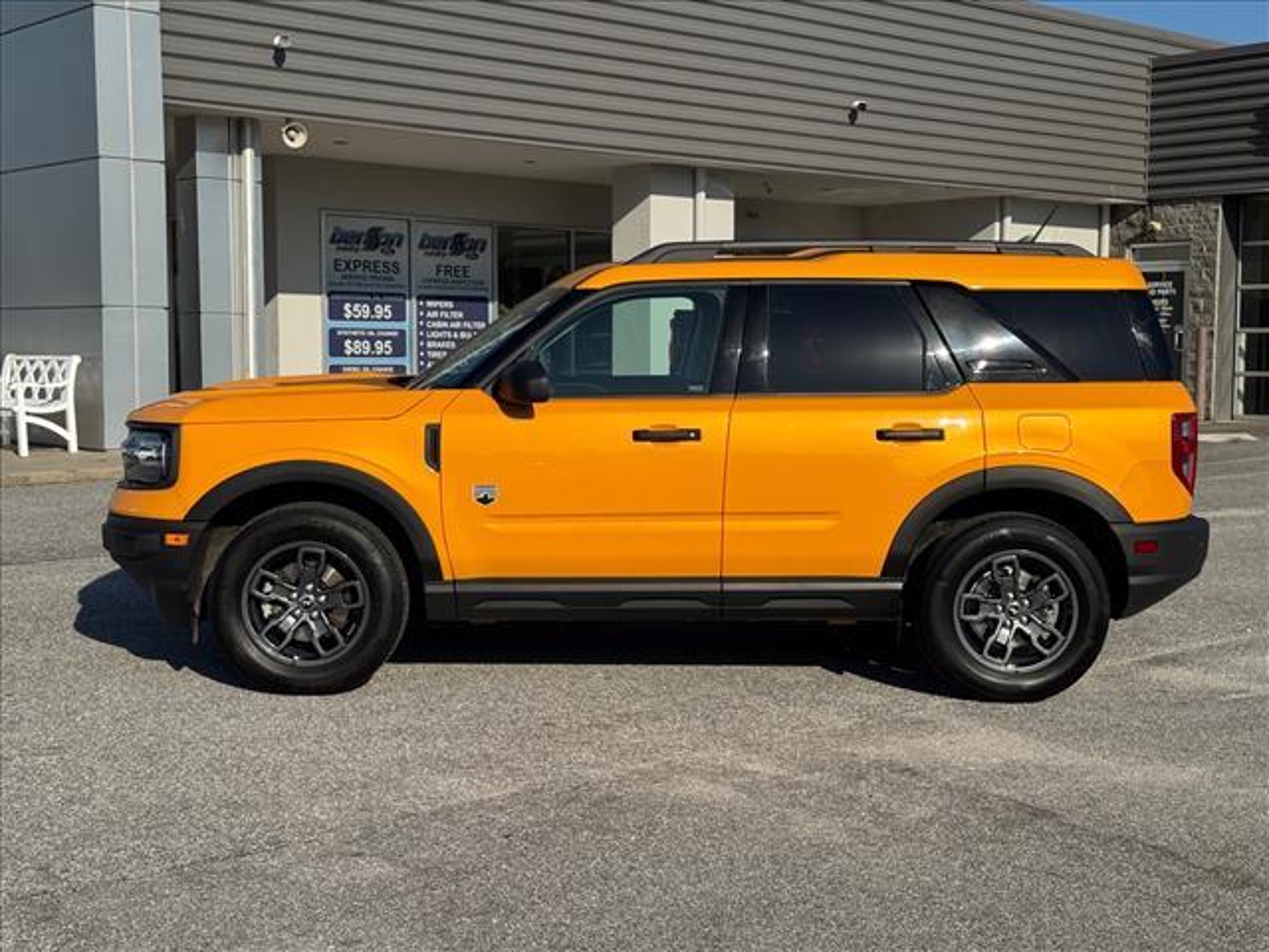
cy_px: 476
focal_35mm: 48
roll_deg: +1.8
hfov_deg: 39.7
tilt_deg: -5.5
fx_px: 1760
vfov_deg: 30.3
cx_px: 634
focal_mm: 6.76
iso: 64
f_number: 1.78
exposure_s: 1/7092
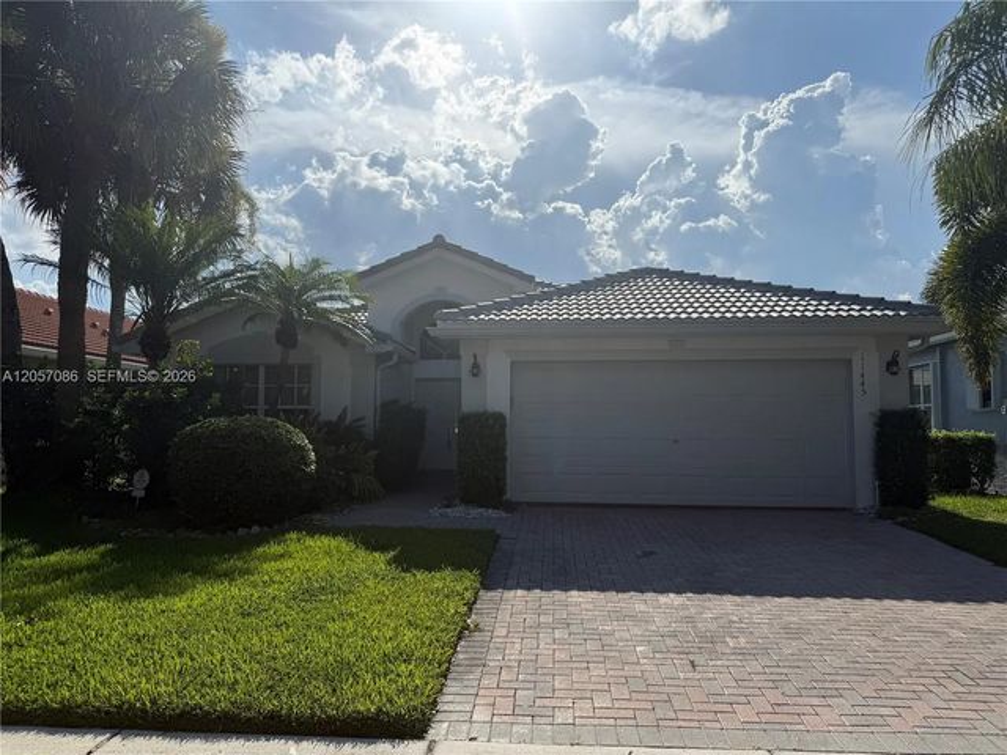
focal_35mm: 24
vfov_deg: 56.8
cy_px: 378
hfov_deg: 71.6
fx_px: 698
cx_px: 504
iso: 64
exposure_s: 1/14286
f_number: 1.78
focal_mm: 6.76
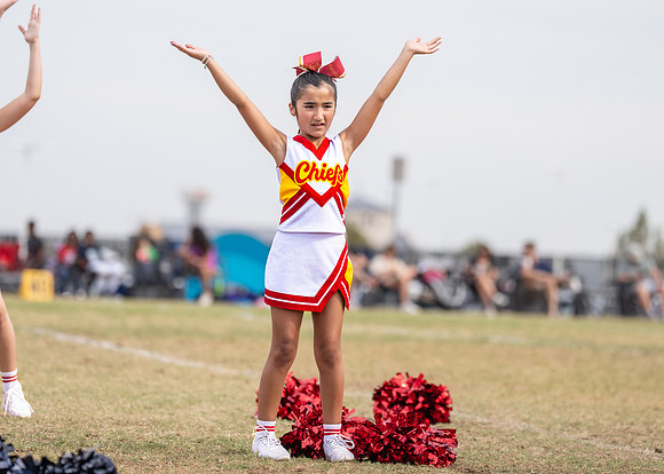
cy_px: 225
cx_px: 291
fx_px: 3896
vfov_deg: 7.0
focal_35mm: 207
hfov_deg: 9.7
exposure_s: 1/1600
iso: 160
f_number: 2.8
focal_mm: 149
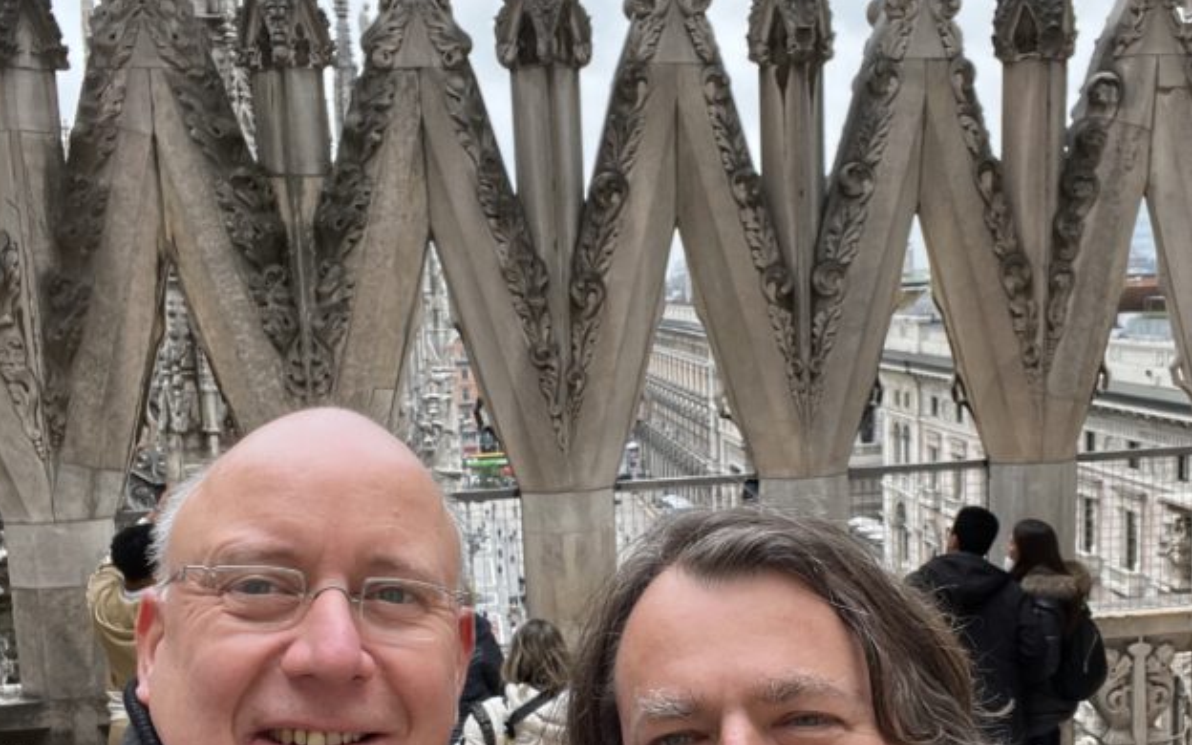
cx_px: 646
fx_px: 1299
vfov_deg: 31.8
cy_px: 481
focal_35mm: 40
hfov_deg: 49.2
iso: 100
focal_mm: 2.71
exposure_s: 1/112
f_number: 2.2
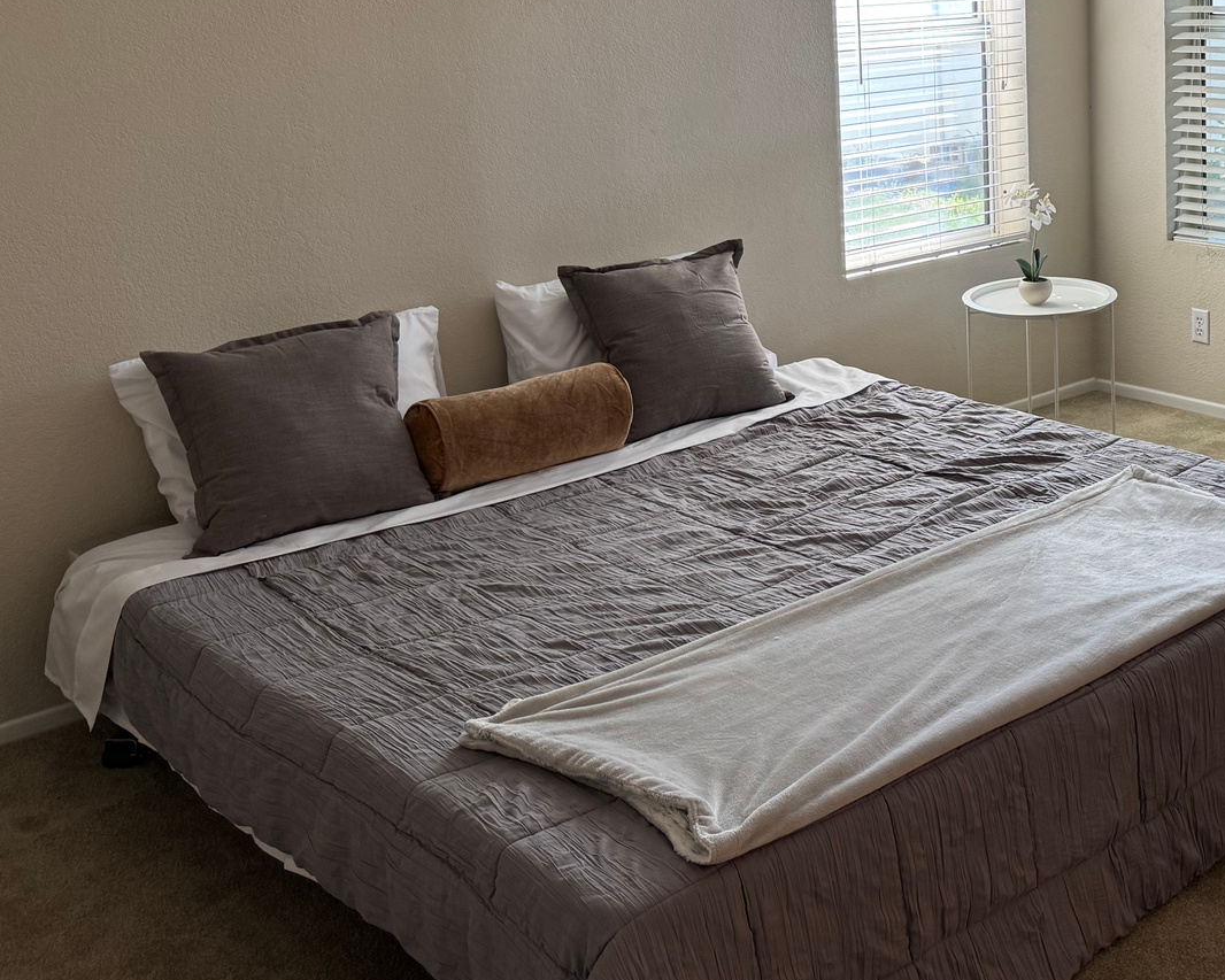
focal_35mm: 45
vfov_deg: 32.1
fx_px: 1632
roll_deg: +1.9
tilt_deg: -7.1
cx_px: 974
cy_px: 133
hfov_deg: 39.6
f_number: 1.78
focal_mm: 6.76
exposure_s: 1/120
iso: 100
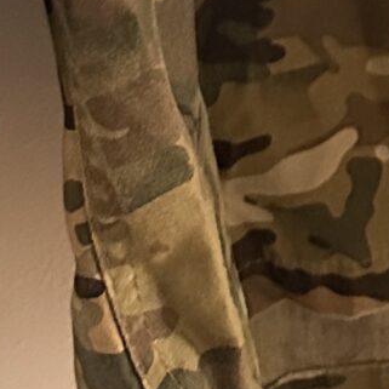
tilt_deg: -19.6
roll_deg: +0.6
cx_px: 650
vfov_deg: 8.6
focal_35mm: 169
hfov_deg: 9.9
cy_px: -768
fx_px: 2149
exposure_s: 1/33
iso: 800
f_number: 1.78
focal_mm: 6.86
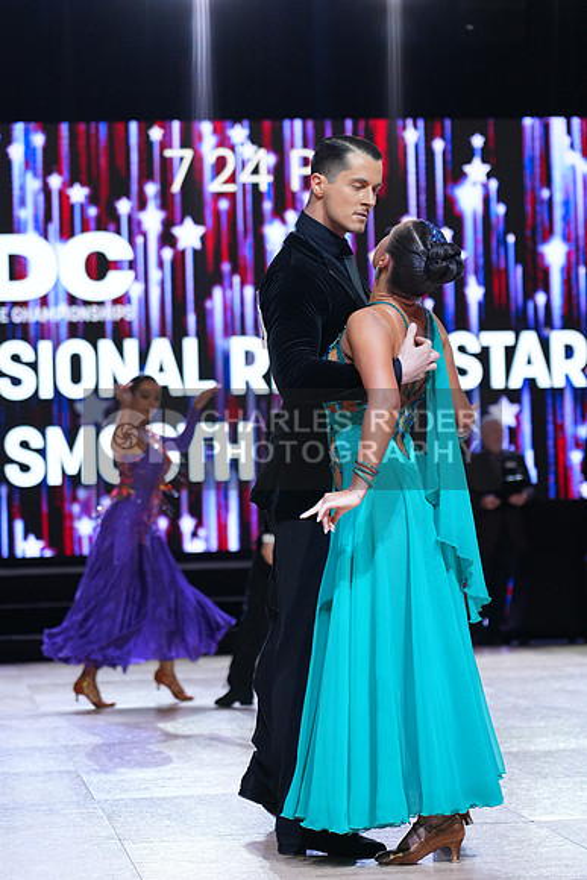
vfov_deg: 19.5
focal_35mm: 105
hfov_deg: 13.0
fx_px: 2566
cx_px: 294
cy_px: 440
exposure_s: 1/400
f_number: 4
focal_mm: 105
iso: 2500
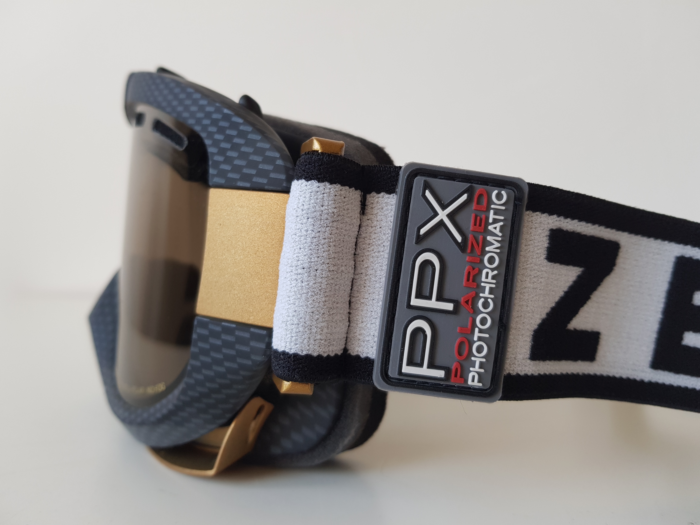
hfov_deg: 67.3
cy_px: 262
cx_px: 350
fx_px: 526
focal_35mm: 26
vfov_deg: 53.1
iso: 64
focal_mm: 4.2
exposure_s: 1/50
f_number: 1.7
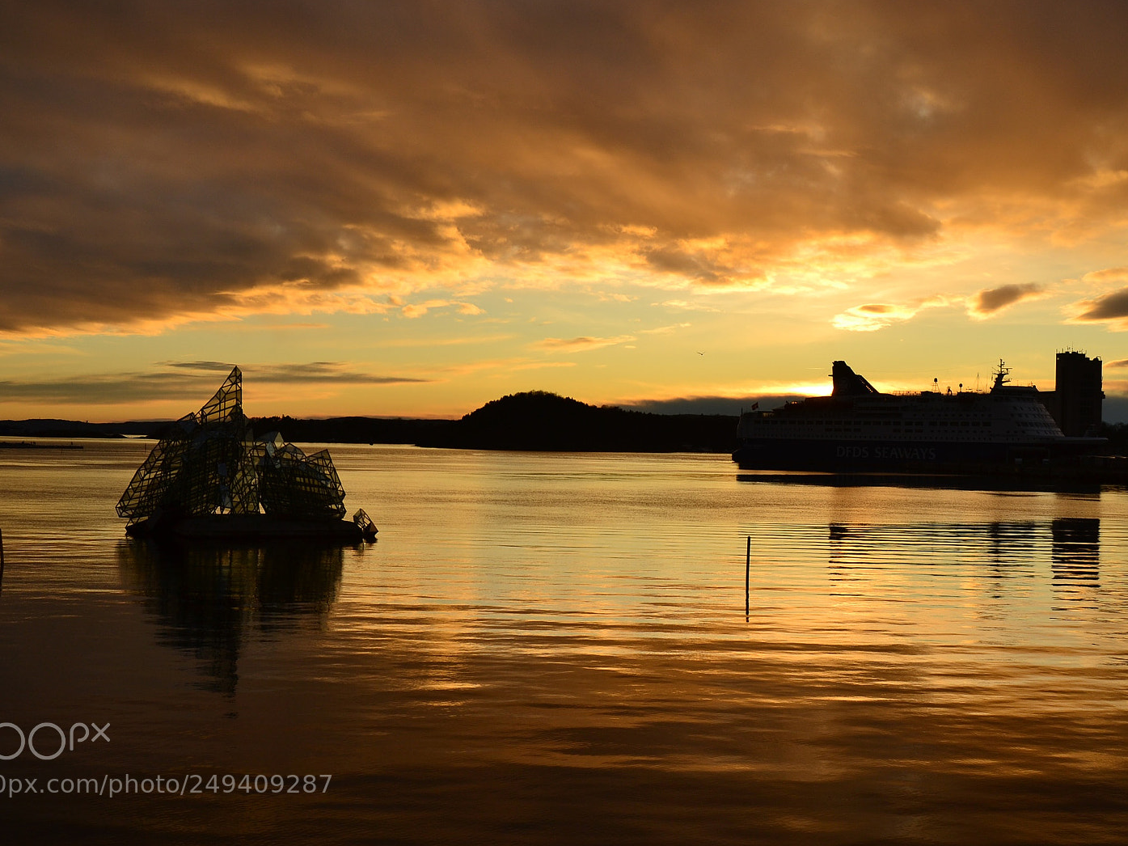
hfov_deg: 43.9
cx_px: 556
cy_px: 417
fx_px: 1401
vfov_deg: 33.6
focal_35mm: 43
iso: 100
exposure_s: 1/250
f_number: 8
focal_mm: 26
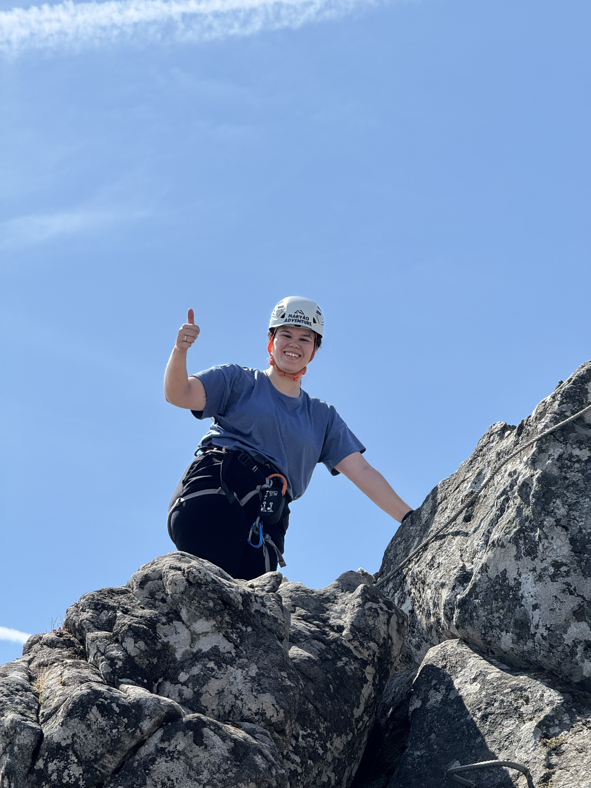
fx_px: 2732
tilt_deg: +24.5
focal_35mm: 120
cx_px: 296
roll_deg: -2.0
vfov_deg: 16.4
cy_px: 394
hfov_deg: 12.3
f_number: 2.8
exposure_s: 1/2283
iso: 50
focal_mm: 15.66
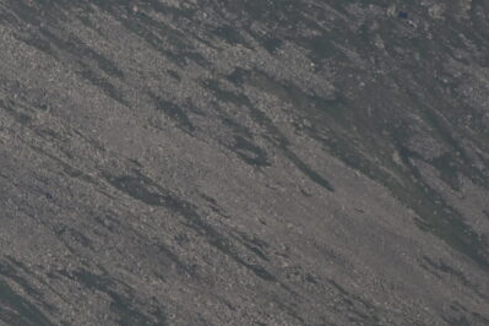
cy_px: -385
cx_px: -528
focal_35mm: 3845
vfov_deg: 0.4
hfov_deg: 0.5
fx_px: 52224
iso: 110
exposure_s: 1/640
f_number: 6.3
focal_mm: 600
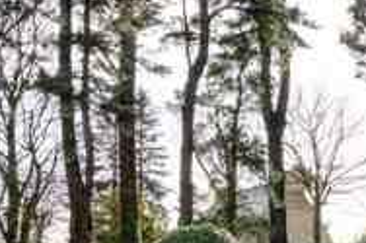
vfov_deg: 18.7
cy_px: 223
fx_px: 725
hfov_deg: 25.7
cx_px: 426
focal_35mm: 71
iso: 800
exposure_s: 1/4000
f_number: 8
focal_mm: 16.8
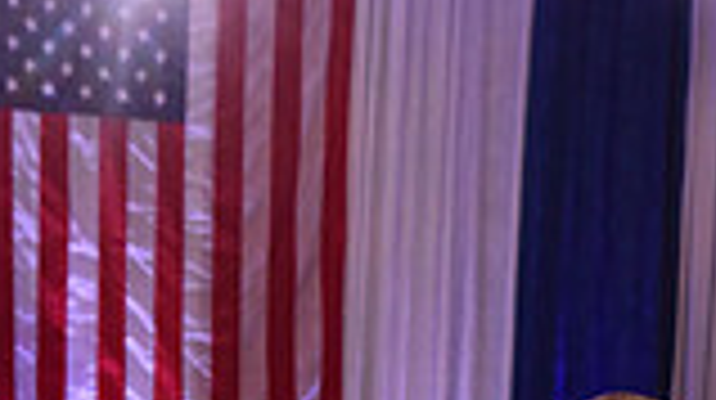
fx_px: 5082
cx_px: 232
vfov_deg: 4.5
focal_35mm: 268
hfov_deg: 8.1
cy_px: 755
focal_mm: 70
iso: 2500
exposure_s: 1/320
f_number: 7.1
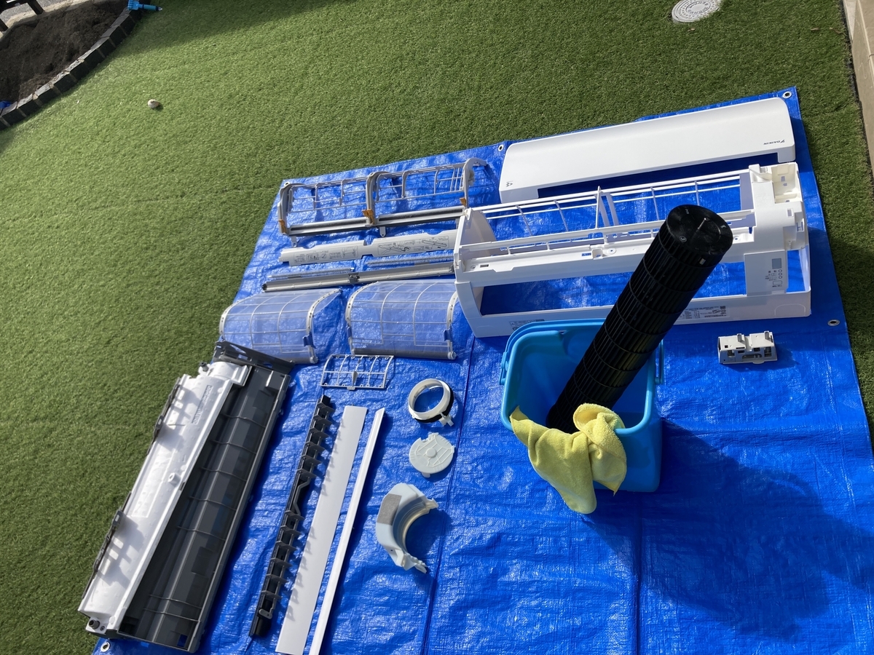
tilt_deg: -48.0
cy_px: 328
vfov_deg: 49.7
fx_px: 707
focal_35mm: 28
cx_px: 437
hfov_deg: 63.4
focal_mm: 3.99
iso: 20
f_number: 1.8
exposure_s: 1/1869
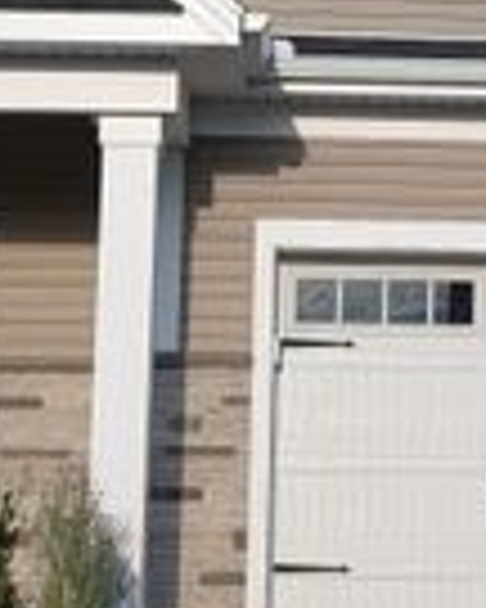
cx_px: 234
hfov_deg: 17.7
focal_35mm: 87
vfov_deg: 21.6
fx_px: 1564
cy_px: 86
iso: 21
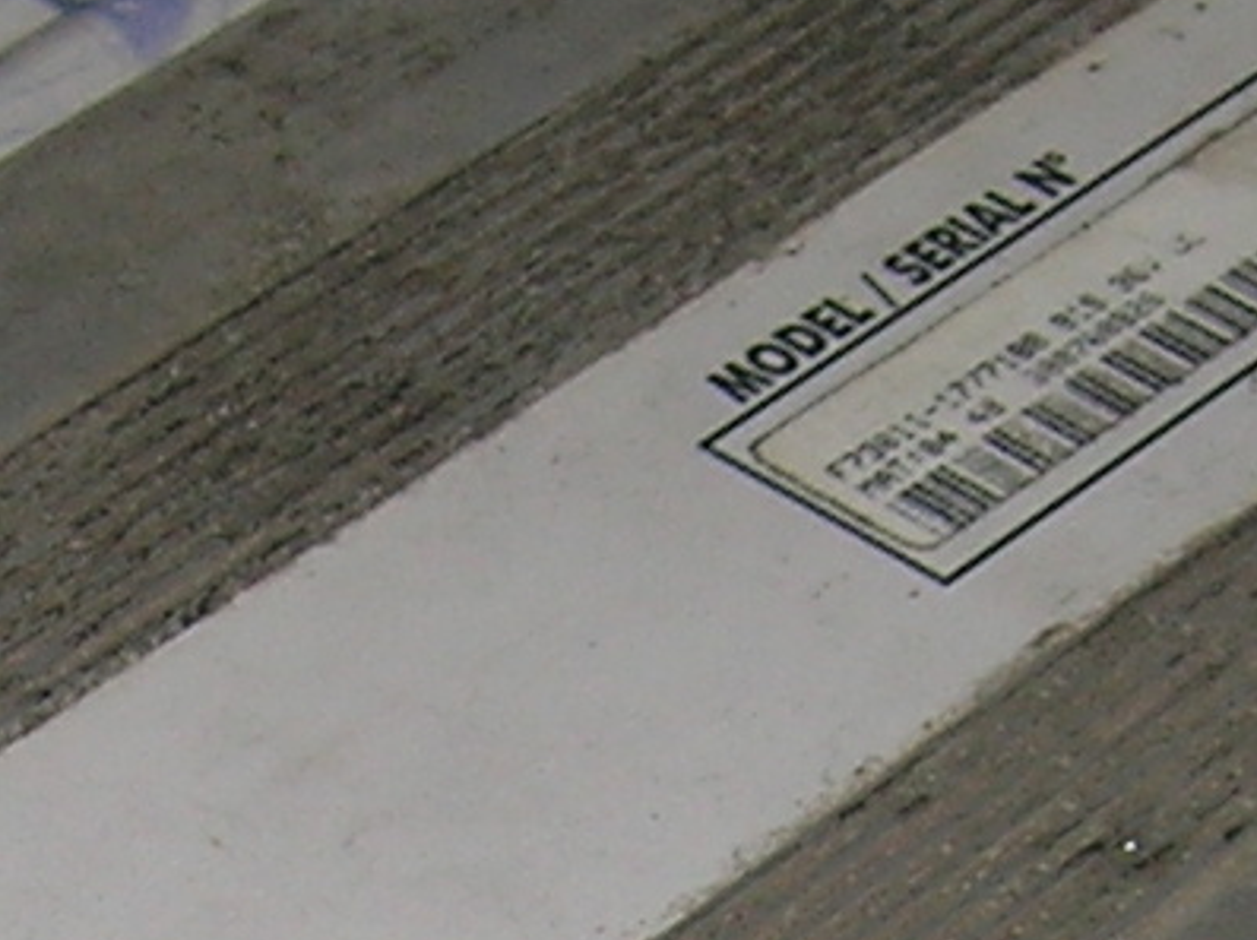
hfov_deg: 10.1
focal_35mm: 196
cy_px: 1772
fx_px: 7111
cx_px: 174
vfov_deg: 7.3
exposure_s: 1/60.1
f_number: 2.9
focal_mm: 5.7
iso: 50
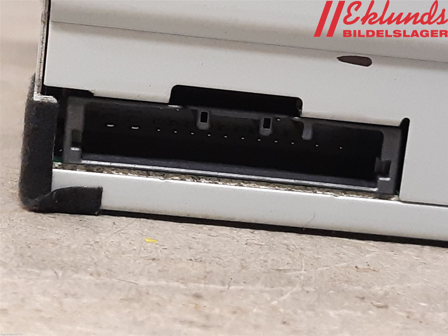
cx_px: 224
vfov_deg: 53.1
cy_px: 168
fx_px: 336
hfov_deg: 67.3
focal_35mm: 26
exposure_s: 1/50
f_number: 1.7
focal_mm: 3.93
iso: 250
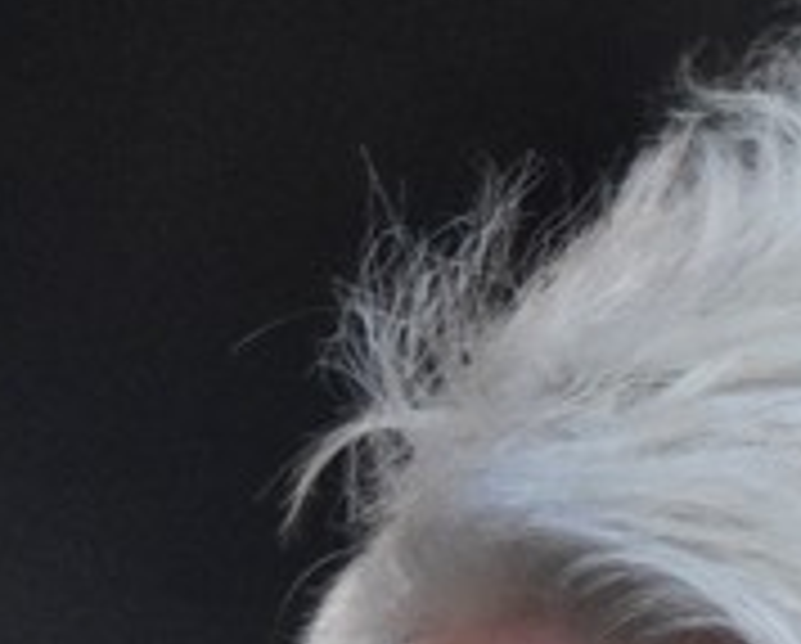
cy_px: 1261
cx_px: 202
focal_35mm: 1896
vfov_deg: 0.8
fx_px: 45022
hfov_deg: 1.0
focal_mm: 200
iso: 2000
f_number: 2.8
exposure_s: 1/5000
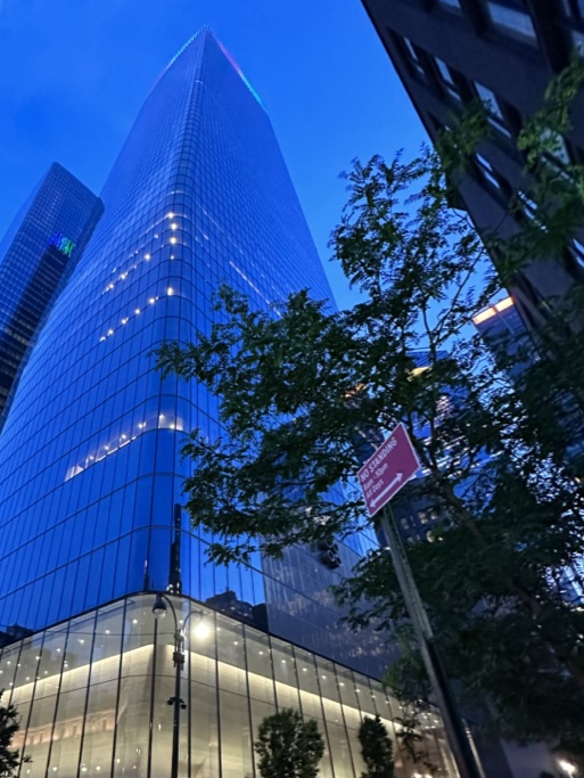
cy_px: 459
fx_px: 472
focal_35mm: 21
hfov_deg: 61.2
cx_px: 175
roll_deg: -2.1
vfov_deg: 78.2
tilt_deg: +40.3
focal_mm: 2.22
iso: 1000
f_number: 2.2
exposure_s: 1/60
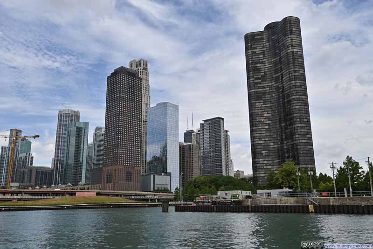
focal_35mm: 30
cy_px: 124
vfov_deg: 43.6
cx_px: 186
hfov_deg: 61.9
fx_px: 311
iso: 100
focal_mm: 30
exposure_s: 1/1600
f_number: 5
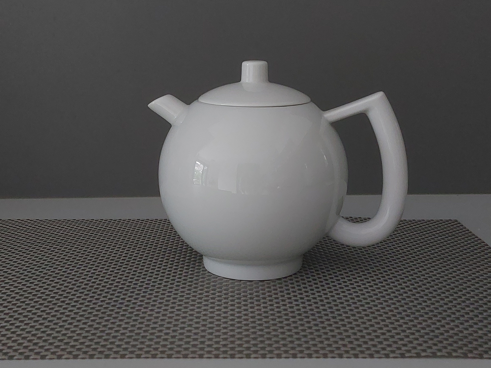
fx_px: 355
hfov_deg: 69.4
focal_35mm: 25
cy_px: 184
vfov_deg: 54.9
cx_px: 246
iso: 500
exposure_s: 1/50
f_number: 1.8
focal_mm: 5.23
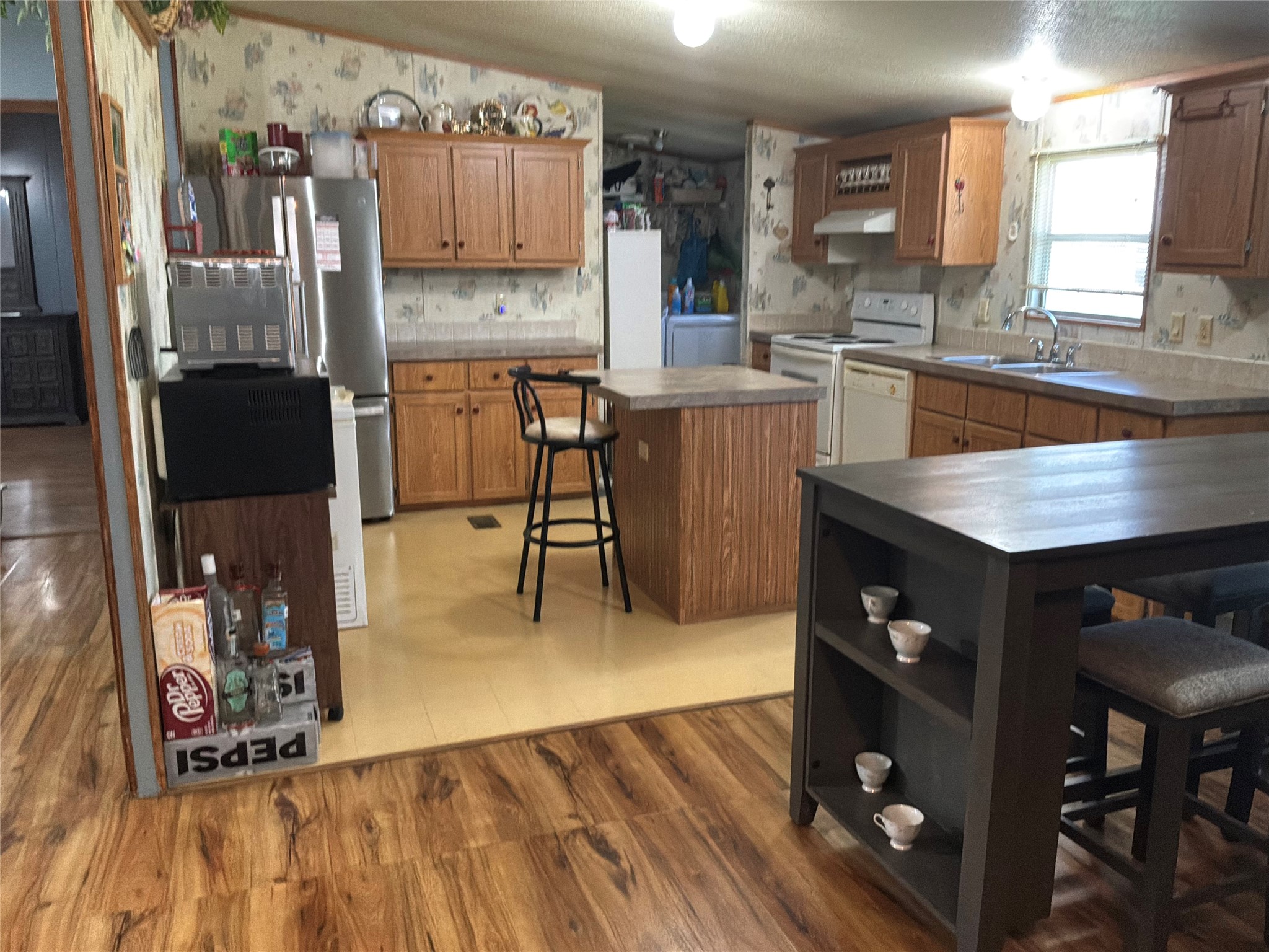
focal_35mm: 28
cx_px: 634
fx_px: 1026
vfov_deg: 49.7
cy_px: 476
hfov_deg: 63.4
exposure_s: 1/40
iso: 250
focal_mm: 3
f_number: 1.8
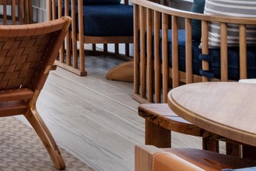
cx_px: -330
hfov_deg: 15.0
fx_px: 661
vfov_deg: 13.5
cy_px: -115
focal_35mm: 93
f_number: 16
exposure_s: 1/25
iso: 400
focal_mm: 17
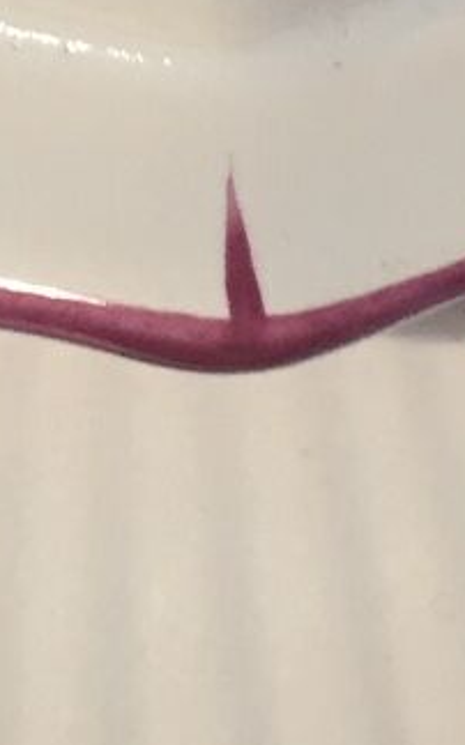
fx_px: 3148
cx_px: 207
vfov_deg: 13.0
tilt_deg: -40.7
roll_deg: +0.7
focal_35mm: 155
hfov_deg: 8.4
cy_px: -251
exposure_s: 1/33
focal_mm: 4.15
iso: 125
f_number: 2.2
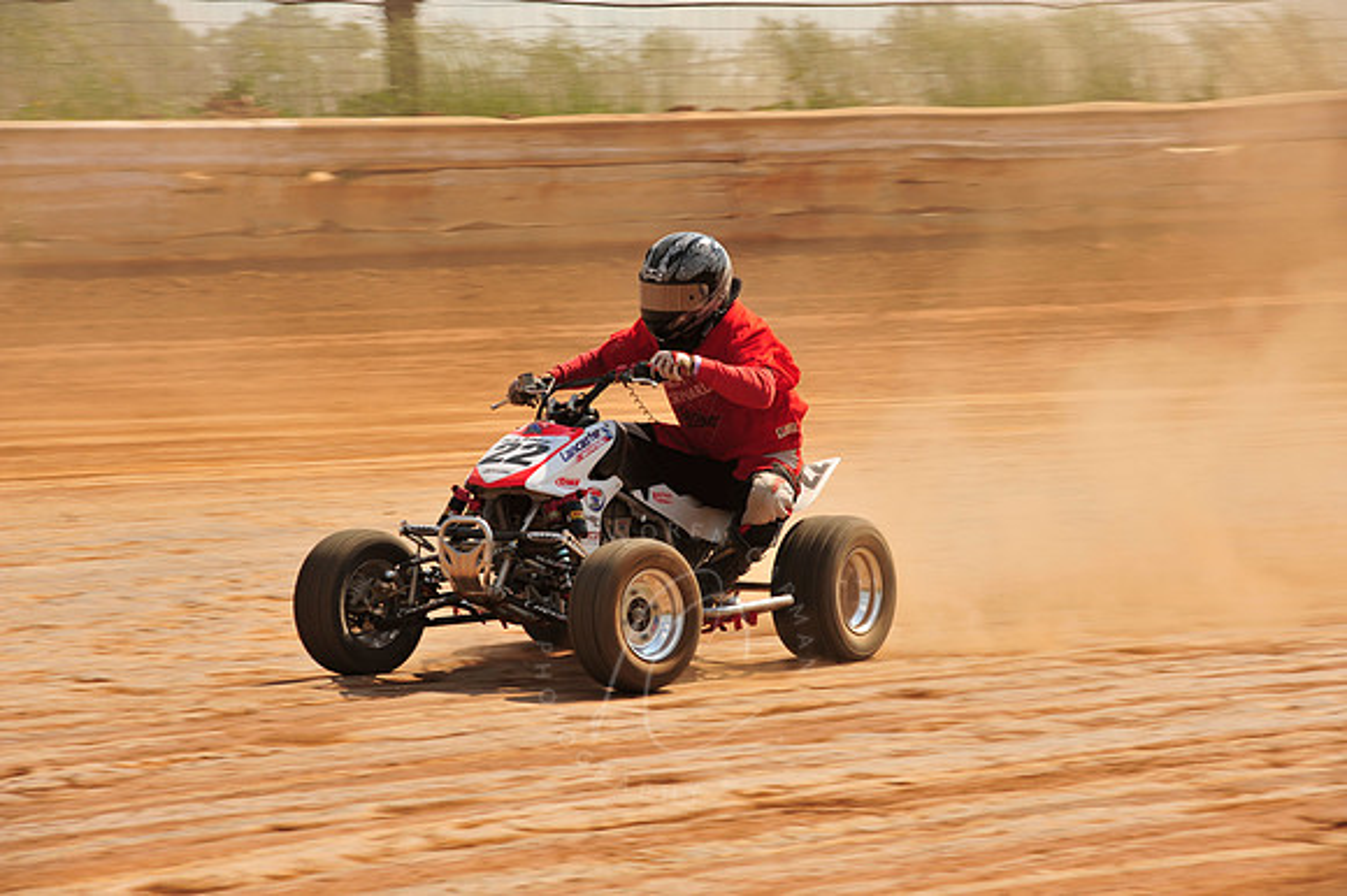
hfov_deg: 14.2
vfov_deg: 9.5
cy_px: 448
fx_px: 5422
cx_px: 674
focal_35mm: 145
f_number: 10
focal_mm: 145
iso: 200
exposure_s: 1/400
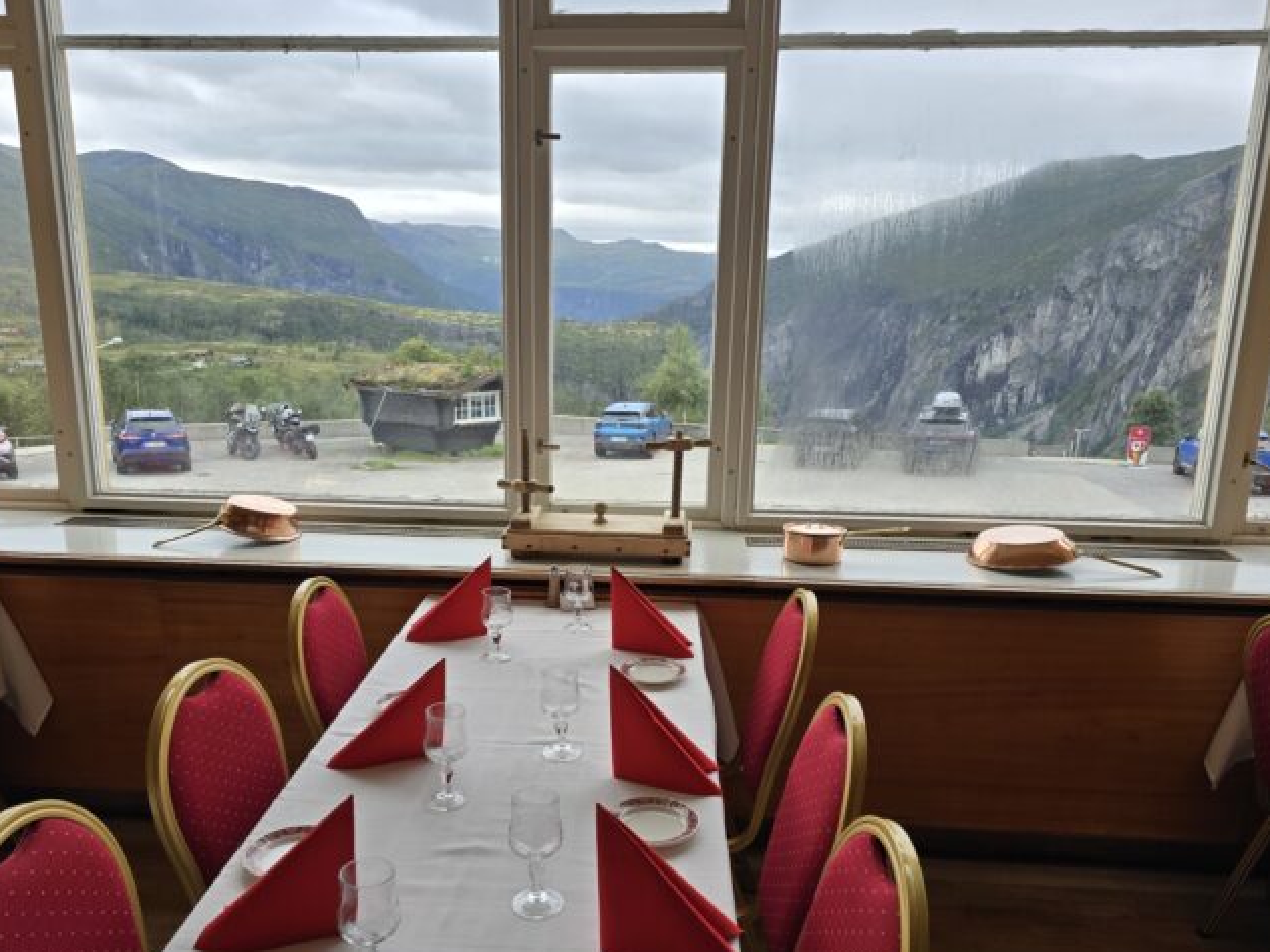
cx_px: 624
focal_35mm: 28
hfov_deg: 63.4
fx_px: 1027
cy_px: 562
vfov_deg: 49.5
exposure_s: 1/180
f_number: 1.7
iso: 32
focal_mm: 6.3
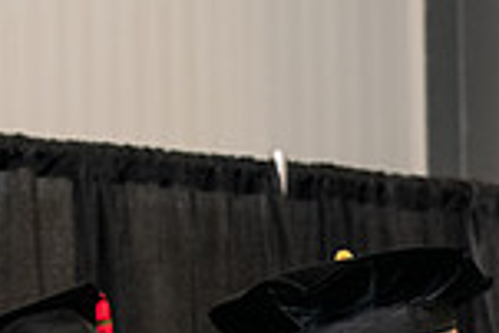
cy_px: 556
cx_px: 773
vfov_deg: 5.1
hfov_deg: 7.5
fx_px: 3718
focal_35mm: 268
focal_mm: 70
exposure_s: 1/200
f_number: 5.6
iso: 2500
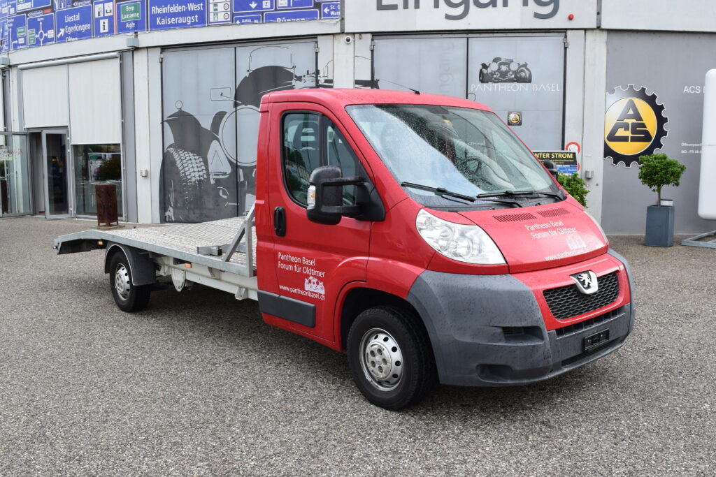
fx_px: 686
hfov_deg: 55.1
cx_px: 358
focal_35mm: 34
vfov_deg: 38.4
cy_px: 238
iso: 400
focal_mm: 23
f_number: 9
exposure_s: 1/160
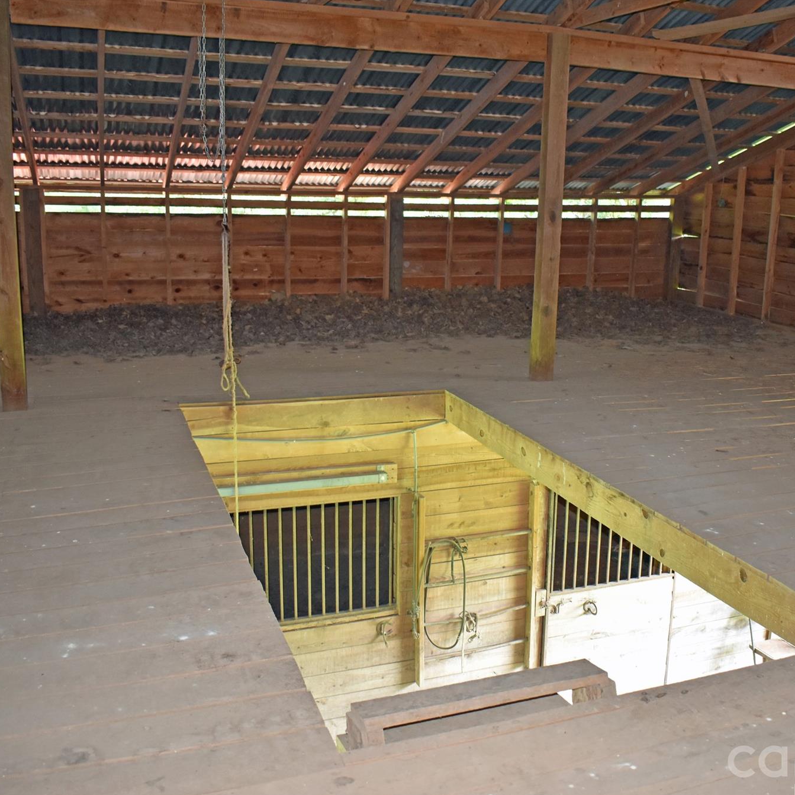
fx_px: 909
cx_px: 478
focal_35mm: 35
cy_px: 402
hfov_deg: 46.9
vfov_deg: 47.2
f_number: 4
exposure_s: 1/60
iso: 800
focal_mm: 18
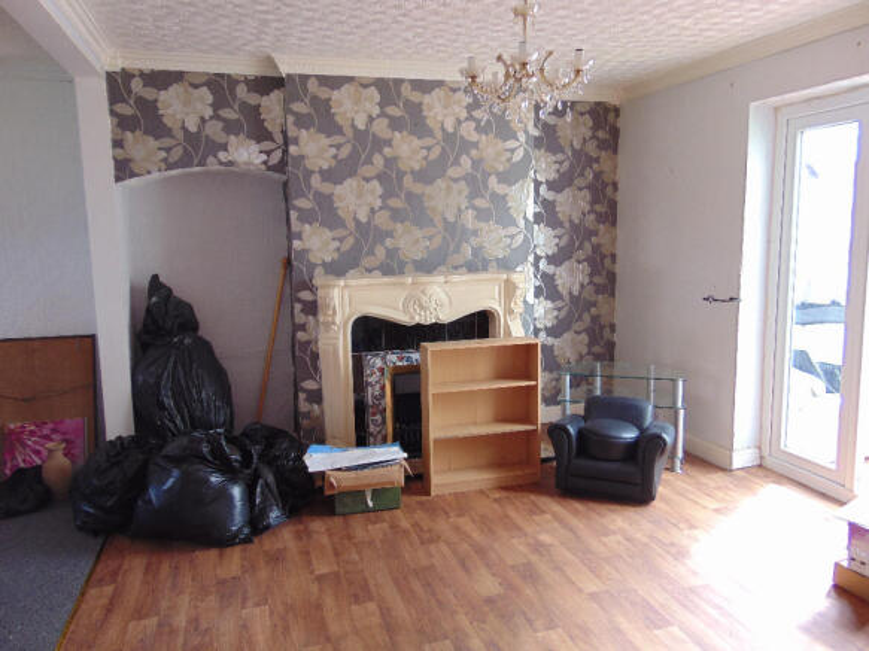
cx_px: 434
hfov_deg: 69.4
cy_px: 326
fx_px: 627
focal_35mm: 25
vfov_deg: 54.9
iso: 80
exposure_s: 1/30
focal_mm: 4.5
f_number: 3
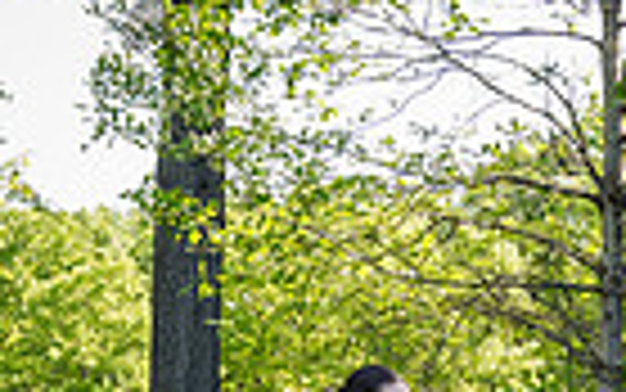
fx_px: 3277
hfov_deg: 10.4
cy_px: 624
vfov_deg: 6.7
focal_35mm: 192
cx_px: 1018
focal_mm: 44
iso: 400
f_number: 4.5
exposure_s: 1/400
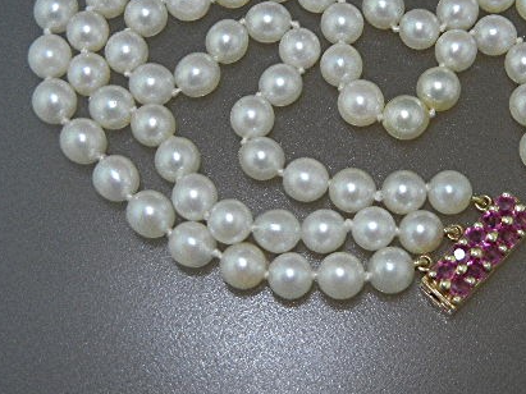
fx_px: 1230
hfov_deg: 23.9
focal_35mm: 81
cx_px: 376
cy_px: 107
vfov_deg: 18.1
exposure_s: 1/30
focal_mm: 9.3
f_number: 7.8
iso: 450
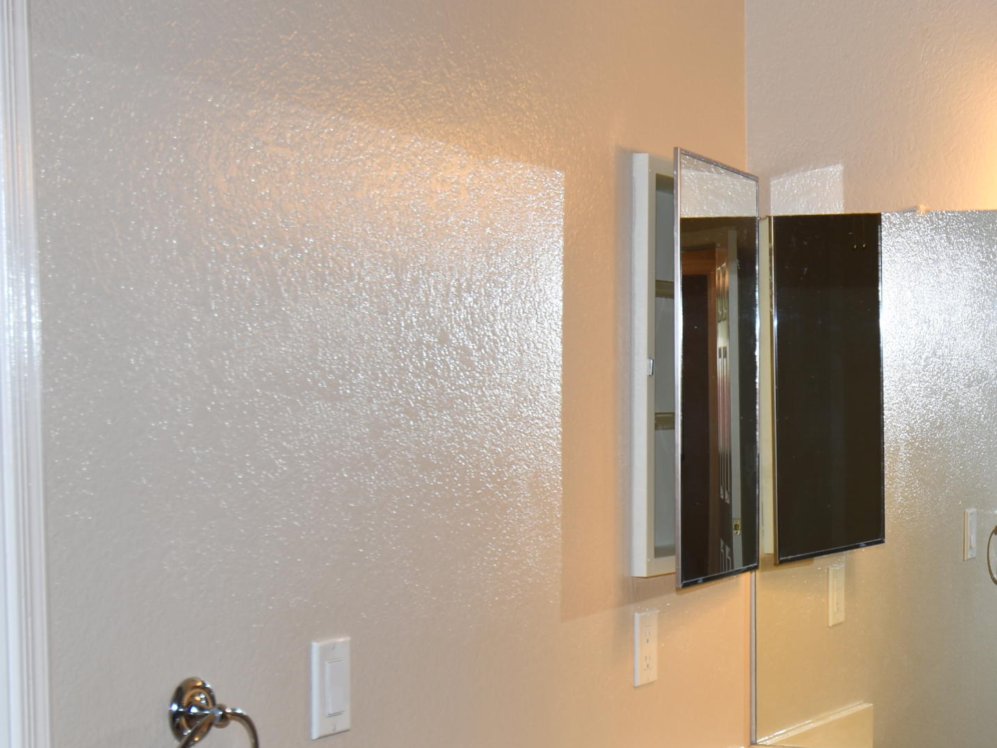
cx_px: 839
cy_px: 517
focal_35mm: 72
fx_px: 2074
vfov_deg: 20.4
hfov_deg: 26.4
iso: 100
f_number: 4
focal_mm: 24
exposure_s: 1/60
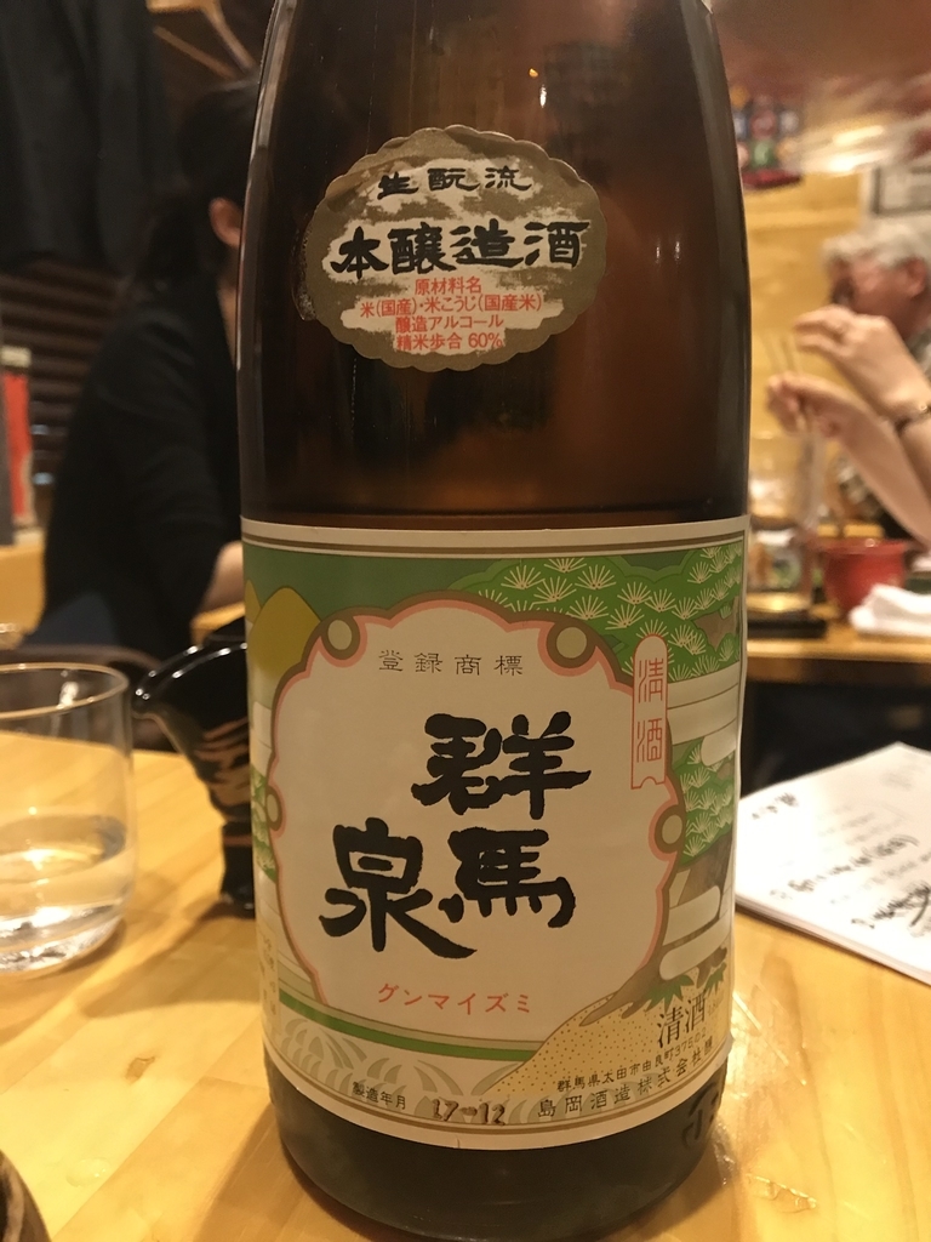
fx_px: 1004
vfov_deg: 63.4
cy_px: 621
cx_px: 466
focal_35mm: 28
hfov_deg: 49.7
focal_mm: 3.99
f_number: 1.8
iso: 80
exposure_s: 1/7
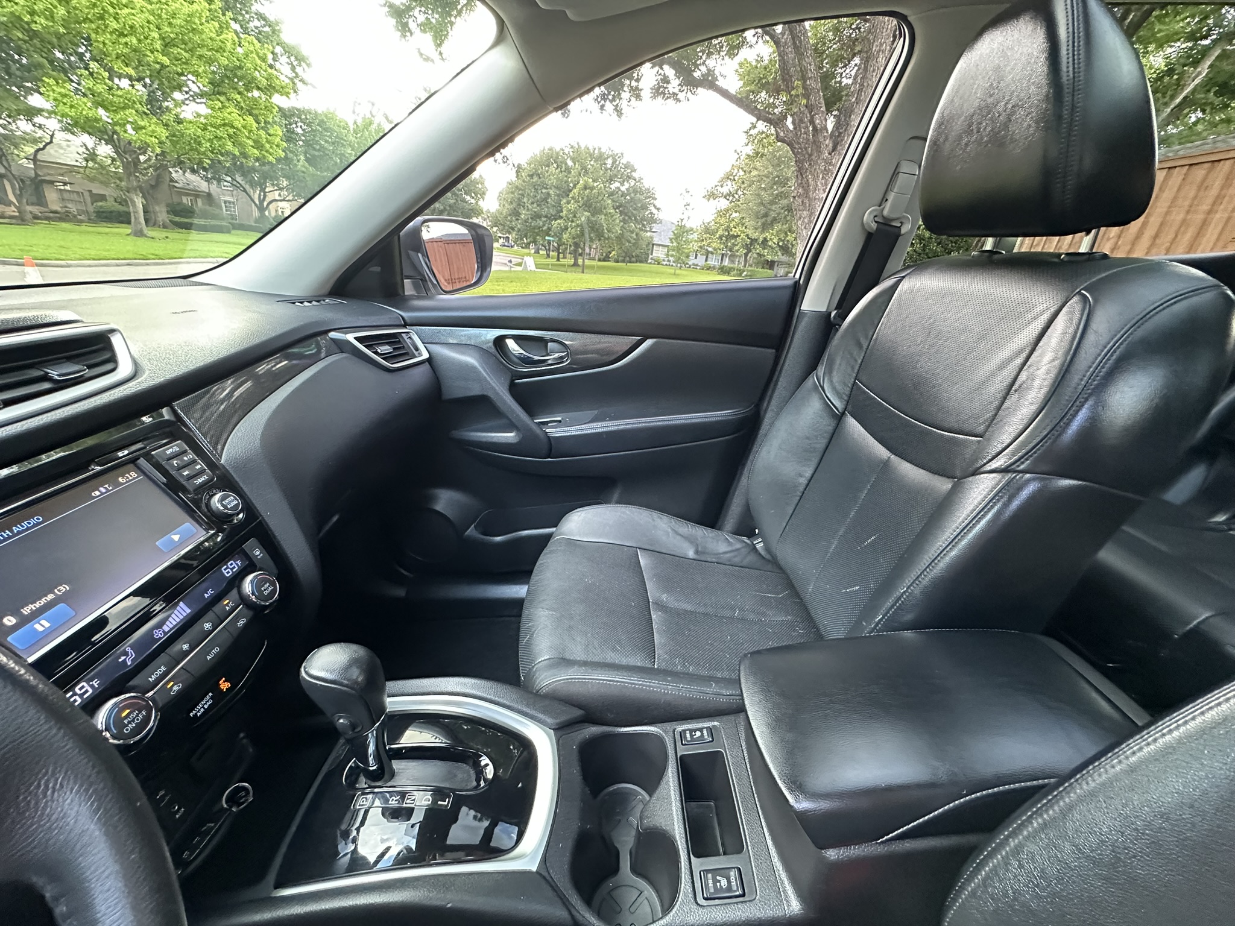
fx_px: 499
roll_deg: -7.5
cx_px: 618
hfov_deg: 102.1
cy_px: 463
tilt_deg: -21.7
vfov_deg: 85.7
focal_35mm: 14
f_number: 2.2
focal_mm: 2.22
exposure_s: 1/60
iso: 640
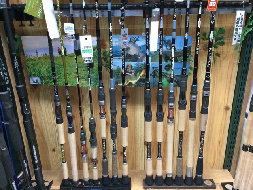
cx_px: 126
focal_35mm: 31
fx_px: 227
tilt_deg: -20.5
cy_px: 95
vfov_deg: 45.4
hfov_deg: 58.4
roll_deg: -0.7
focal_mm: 3.3
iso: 160
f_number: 2.4
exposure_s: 1/33
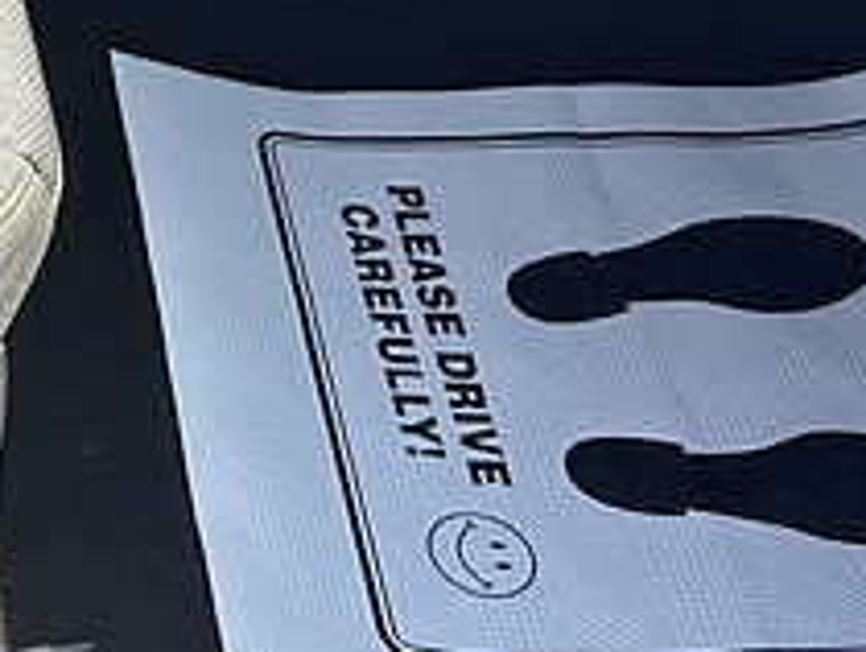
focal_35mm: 117
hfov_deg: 16.1
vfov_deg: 11.5
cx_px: -214
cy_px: -607
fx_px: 2930
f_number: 1.78
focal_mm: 6.86
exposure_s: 1/486
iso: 80
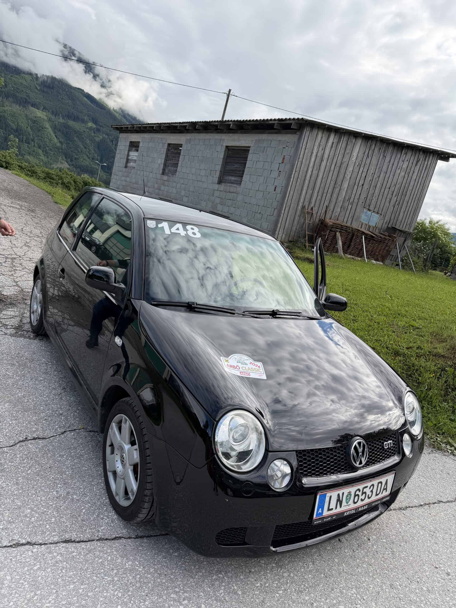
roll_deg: -15.1
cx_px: 228
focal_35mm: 24
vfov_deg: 71.6
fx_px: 422
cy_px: 304
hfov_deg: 56.8
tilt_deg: -9.8
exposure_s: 1/1855
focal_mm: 6.76
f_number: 1.78
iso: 80
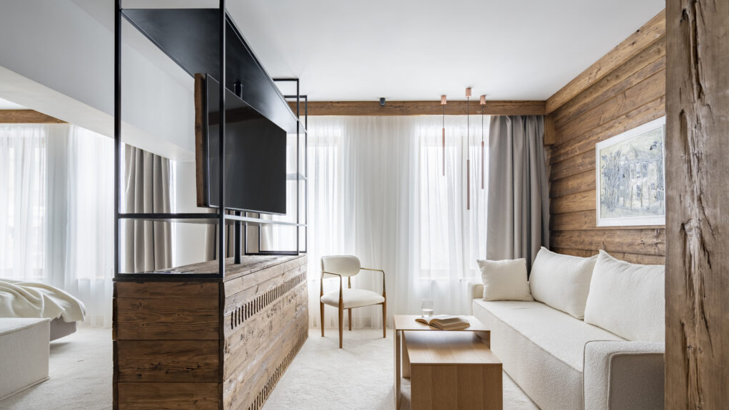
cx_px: 366
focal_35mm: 19
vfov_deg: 58.0
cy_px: 240
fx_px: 367
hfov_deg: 89.6
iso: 200
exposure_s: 1/8
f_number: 8
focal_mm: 18
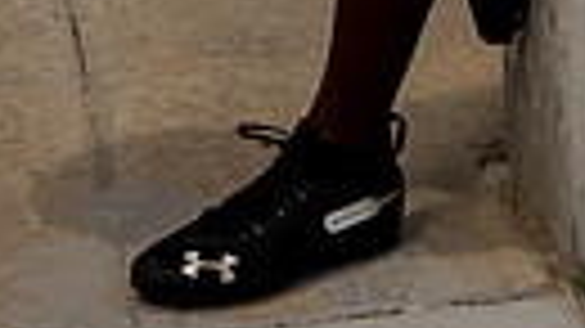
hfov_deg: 12.7
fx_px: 2636
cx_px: 333
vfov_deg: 6.5
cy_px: -643
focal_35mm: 170
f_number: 6.3
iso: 50
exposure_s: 1/200
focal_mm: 47
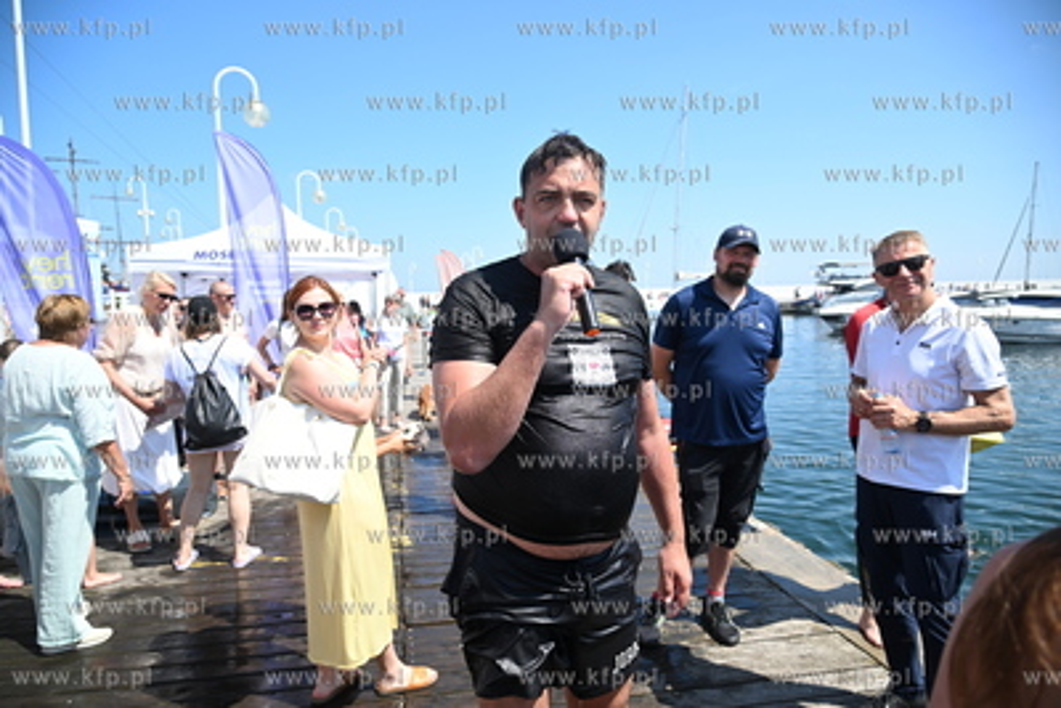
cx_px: 530
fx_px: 708
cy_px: 354
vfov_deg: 53.2
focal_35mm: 24
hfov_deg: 73.7
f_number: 4
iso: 100
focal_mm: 24
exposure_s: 1/500
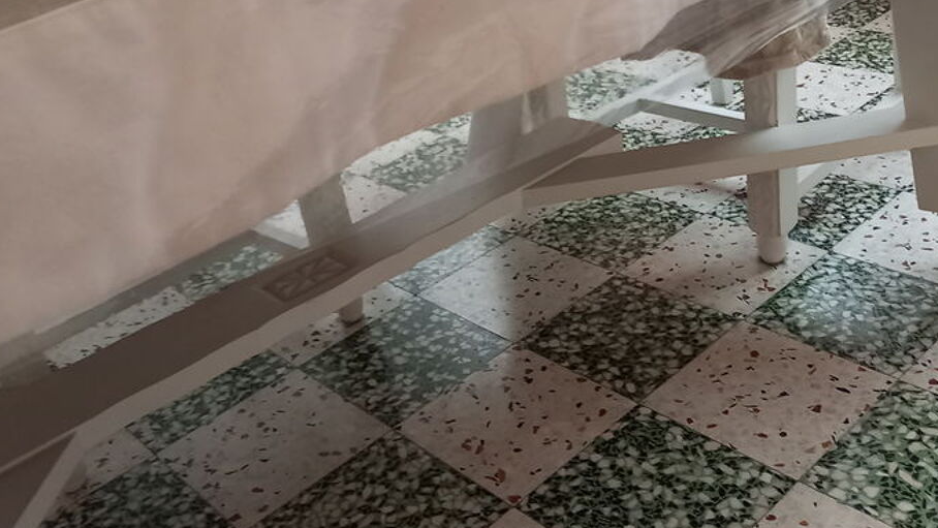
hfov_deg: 50.5
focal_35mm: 40
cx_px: 492
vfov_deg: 29.6
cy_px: 203
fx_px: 995
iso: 500
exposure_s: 1/25
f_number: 2
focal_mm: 4.6
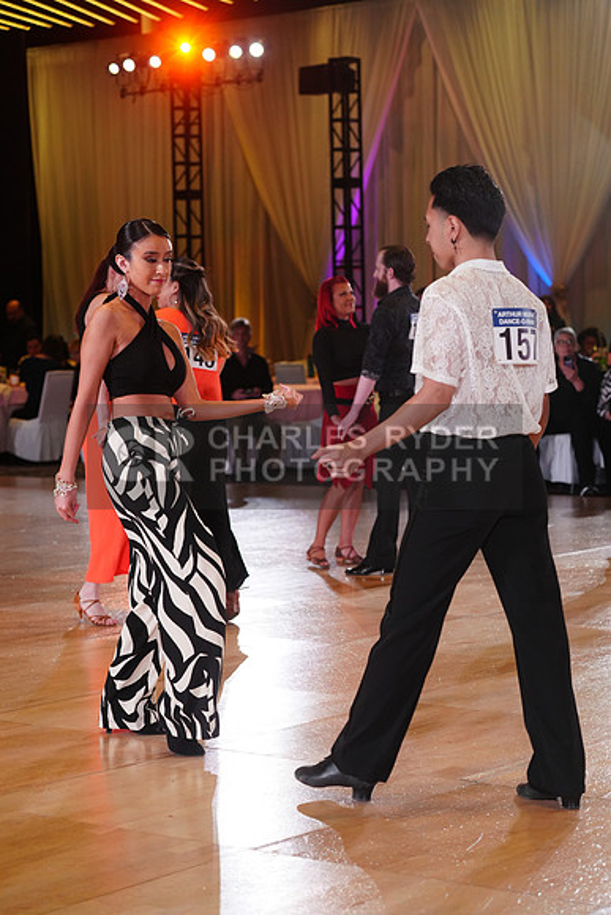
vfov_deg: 25.4
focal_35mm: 80
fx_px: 2035
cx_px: 306
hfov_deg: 17.1
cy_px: 458
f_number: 4
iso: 1250
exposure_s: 1/400
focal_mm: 80
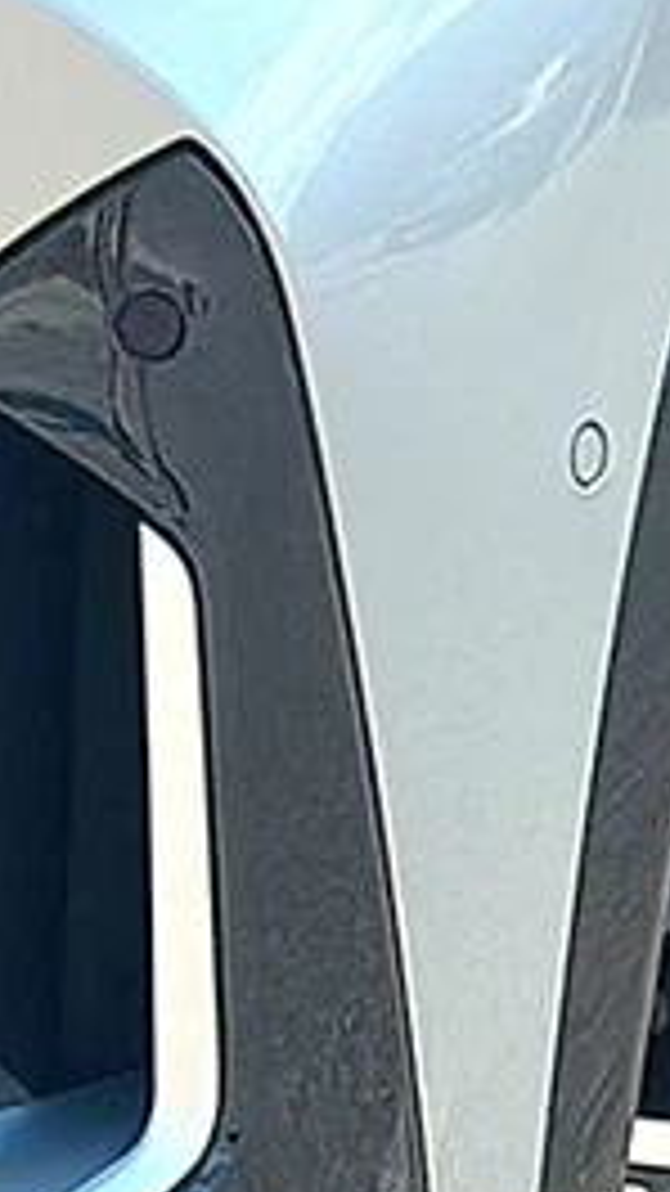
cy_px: 992
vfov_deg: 9.3
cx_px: 1569
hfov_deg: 5.1
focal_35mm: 230
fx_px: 7267
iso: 80
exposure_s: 1/5051
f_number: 1.78
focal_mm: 6.86
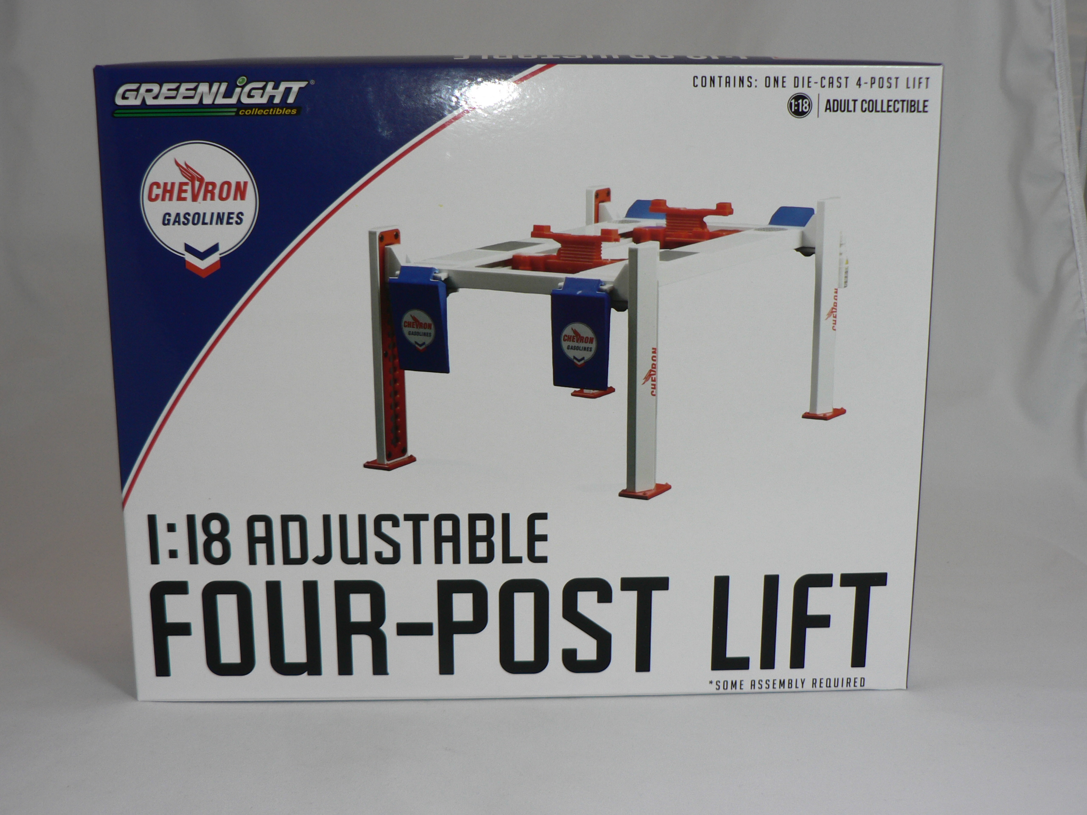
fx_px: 1350
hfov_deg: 43.9
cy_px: 408
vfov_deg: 33.6
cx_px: 544
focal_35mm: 43
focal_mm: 7.2
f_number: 2.8
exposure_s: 1/60
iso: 80
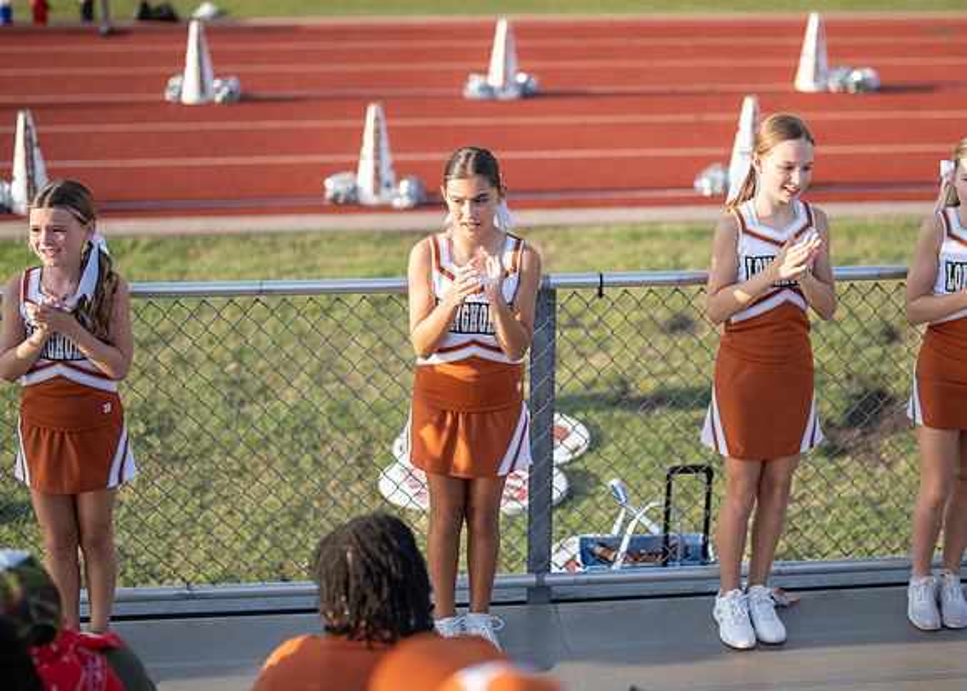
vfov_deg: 21.7
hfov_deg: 30.1
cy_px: 303
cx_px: 530
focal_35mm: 66
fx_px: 1799
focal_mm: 50
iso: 100
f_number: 1.2
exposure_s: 1/3200
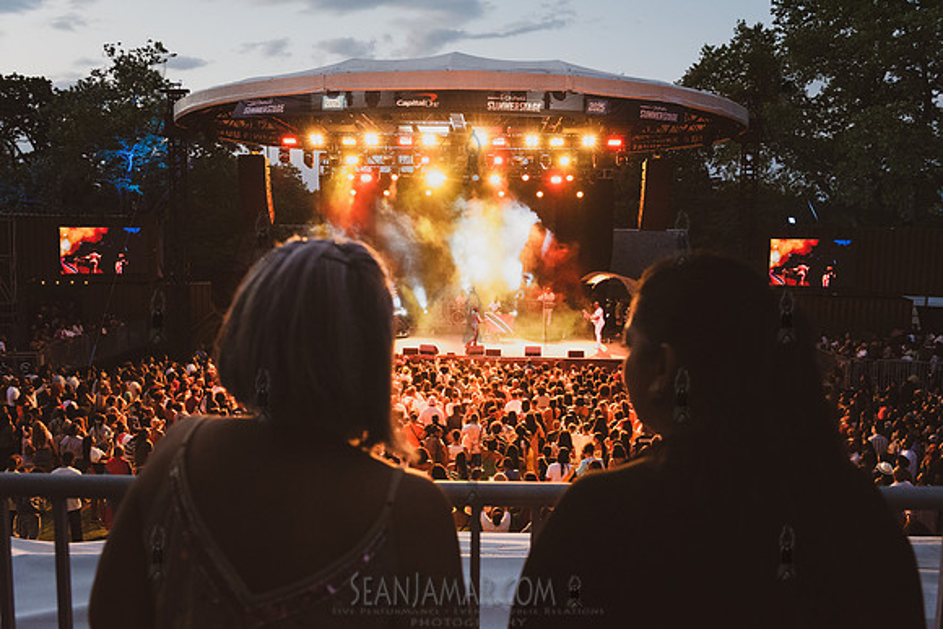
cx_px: 472
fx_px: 815
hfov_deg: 60.1
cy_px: 314
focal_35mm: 31
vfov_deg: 42.2
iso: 6400
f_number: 4.5
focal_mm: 31
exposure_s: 1/250
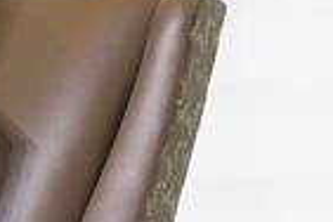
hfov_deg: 2.2
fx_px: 8509
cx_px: -92
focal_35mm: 920
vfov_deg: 1.5
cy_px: 155
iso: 400
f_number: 4
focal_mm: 200
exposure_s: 1/200
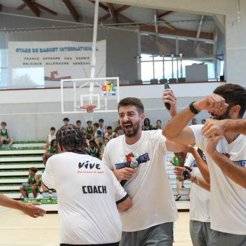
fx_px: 434
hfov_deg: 31.6
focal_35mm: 54
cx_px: 123
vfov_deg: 31.3
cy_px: 172
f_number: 2.8
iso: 1600
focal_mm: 28
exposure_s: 1/400
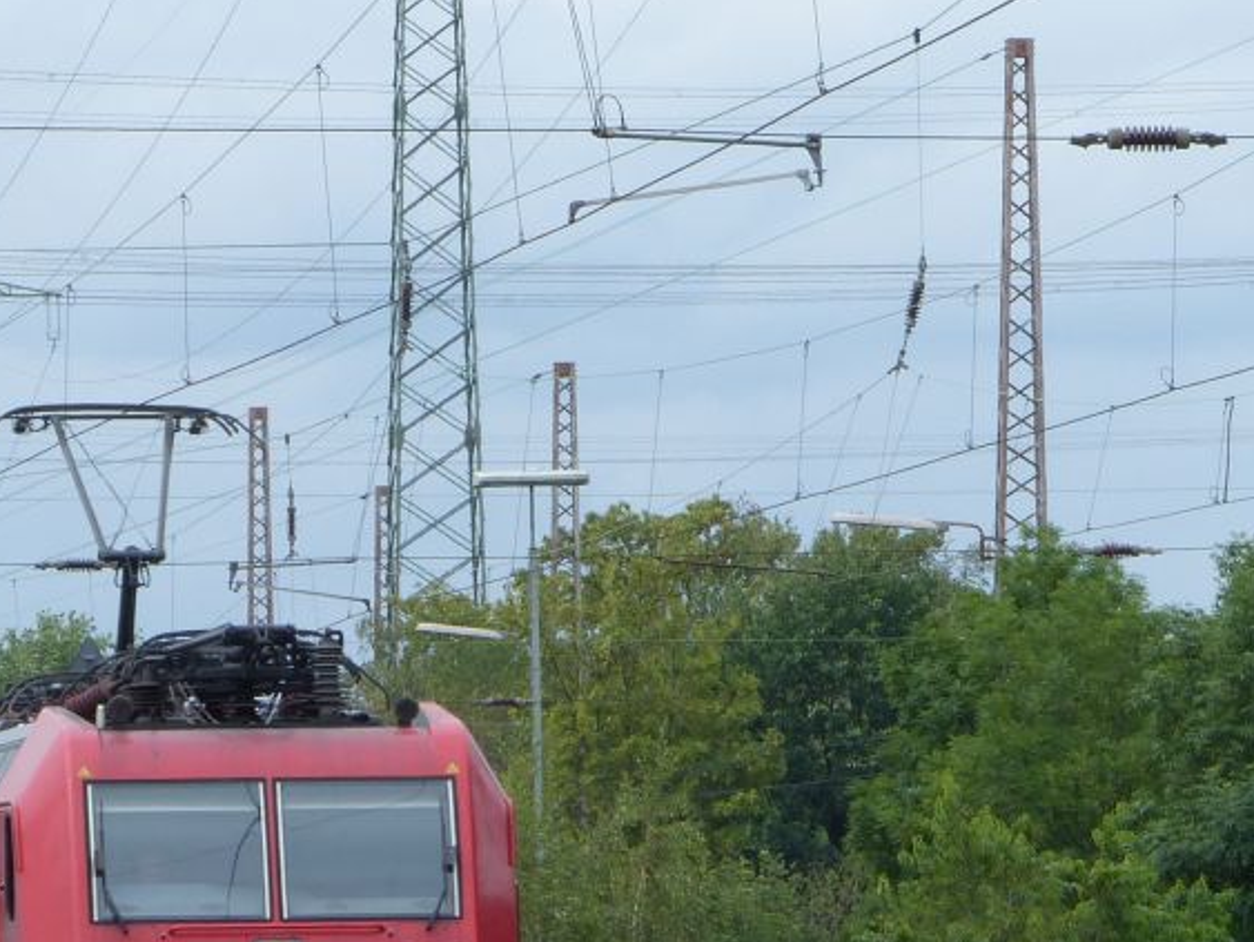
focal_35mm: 573
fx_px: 20771
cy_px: 846
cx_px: 241
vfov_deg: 2.6
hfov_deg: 3.5
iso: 100
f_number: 8
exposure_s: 1/160
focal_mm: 48.4
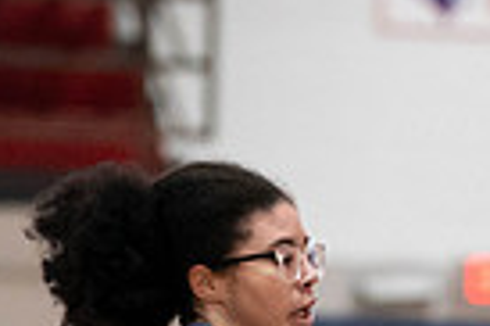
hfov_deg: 2.9
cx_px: 696
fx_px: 9530
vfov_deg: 2.0
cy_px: 577
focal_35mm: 701
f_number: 2.8
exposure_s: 1/1000
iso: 5000
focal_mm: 136
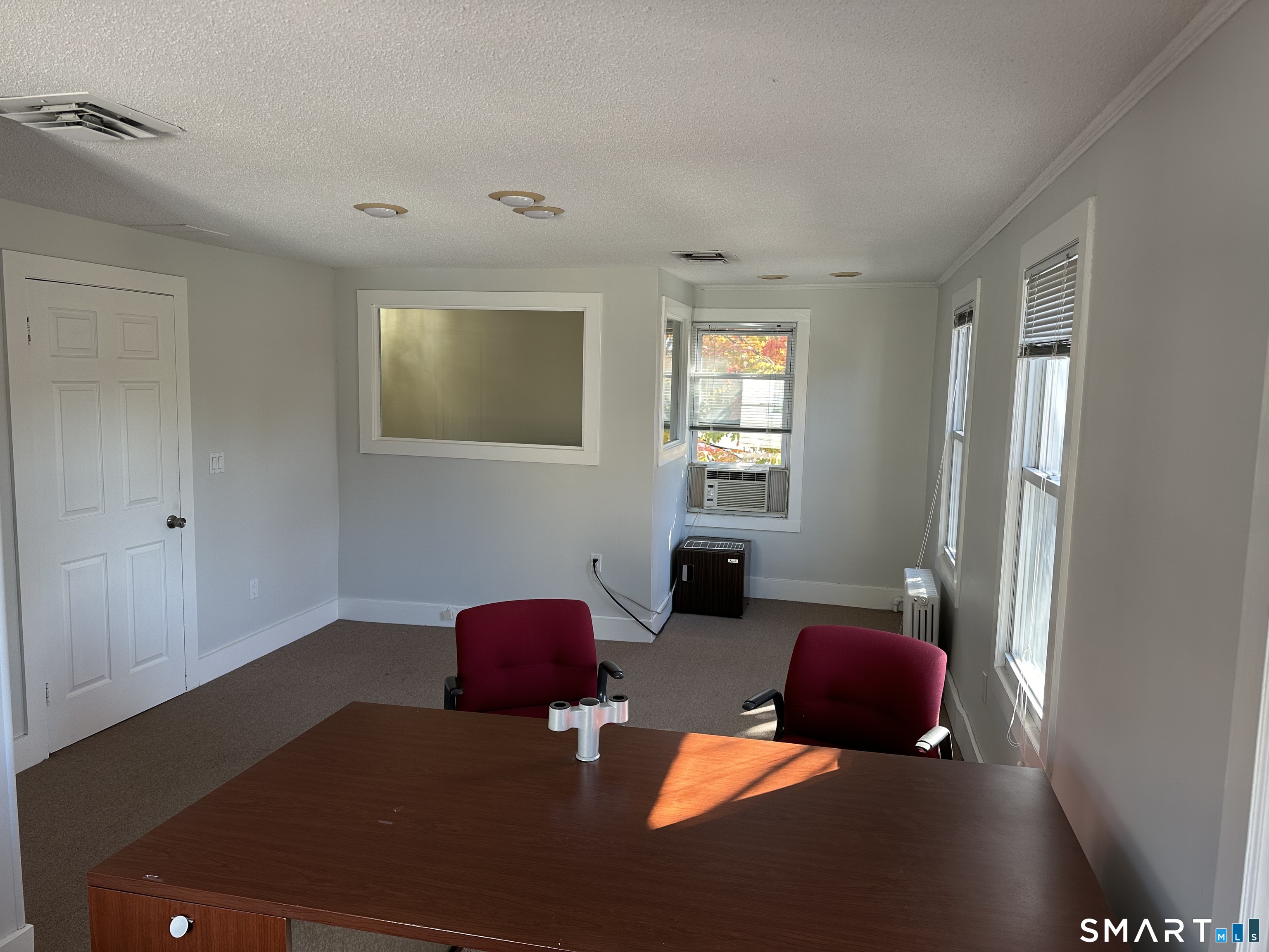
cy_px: 476
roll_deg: -1.7
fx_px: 880
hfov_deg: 71.6
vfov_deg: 56.8
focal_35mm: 24
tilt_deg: -6.4
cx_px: 634
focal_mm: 6.86
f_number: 1.78
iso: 80
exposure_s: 1/120
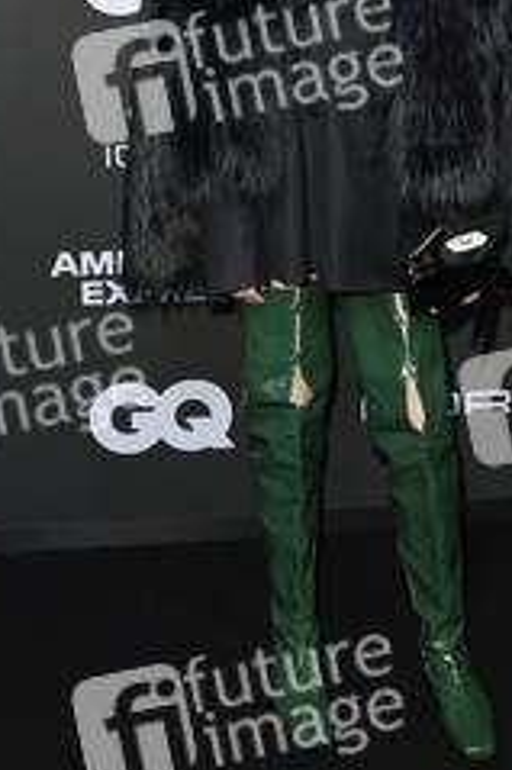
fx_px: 1218
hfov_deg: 23.7
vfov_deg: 34.6
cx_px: 332
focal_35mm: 57
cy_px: 229
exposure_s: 1/250
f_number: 5.6
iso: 1000
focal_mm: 34
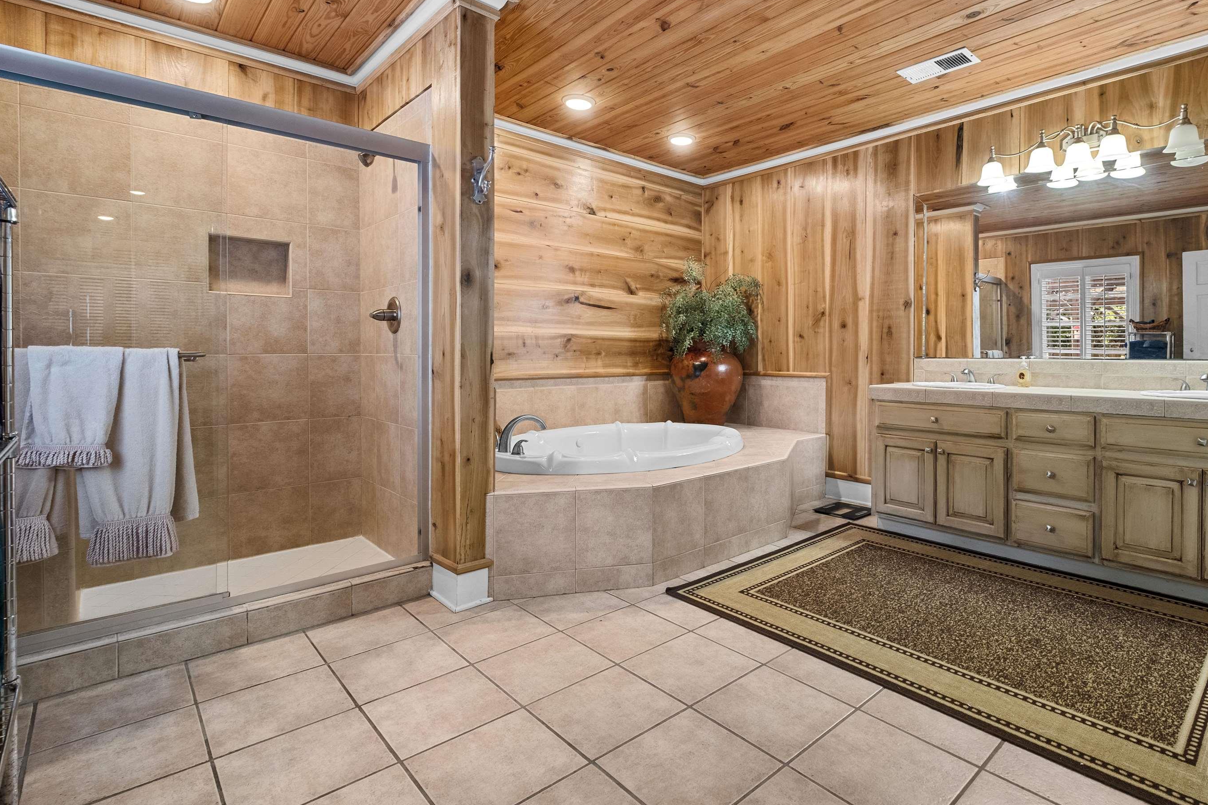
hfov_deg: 92.8
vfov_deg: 70.3
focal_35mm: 17
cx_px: 683
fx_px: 570
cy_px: 364
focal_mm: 10
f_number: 7.1
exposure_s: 1/2
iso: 640
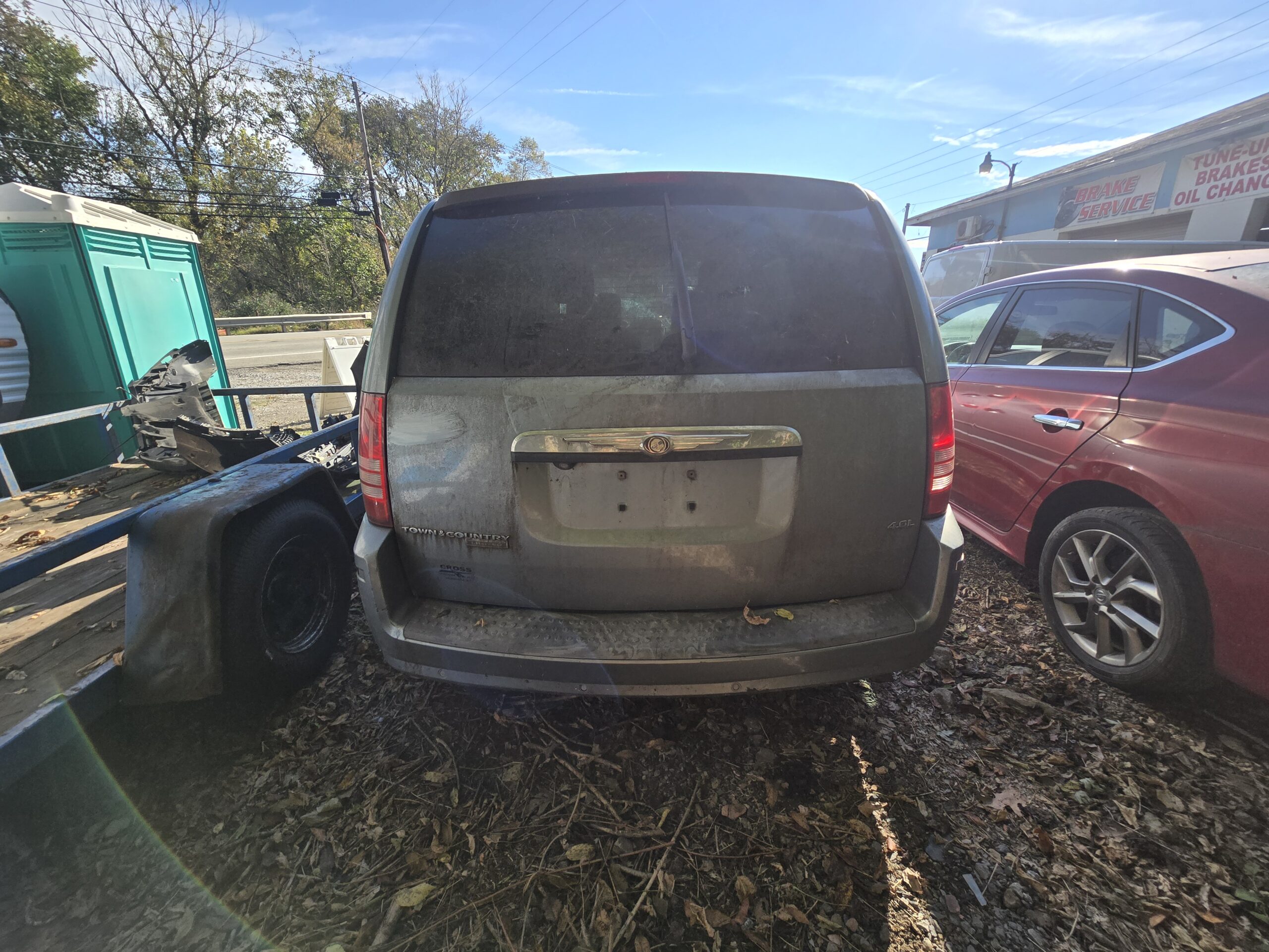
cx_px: 634
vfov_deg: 89.9
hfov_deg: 106.2
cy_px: 476
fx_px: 477
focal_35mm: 13
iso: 50
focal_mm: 2.2
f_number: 2.2
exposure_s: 1/1160
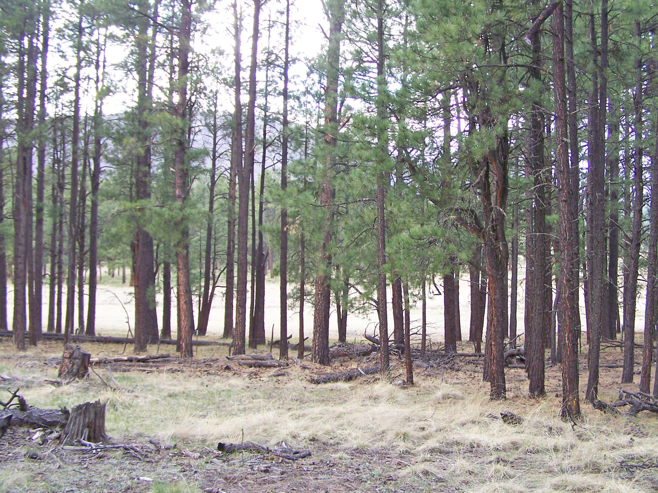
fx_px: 969
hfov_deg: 37.4
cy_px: 205
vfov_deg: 28.5
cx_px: 367
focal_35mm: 51
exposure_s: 1/60
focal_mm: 6.3
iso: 64
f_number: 2.8
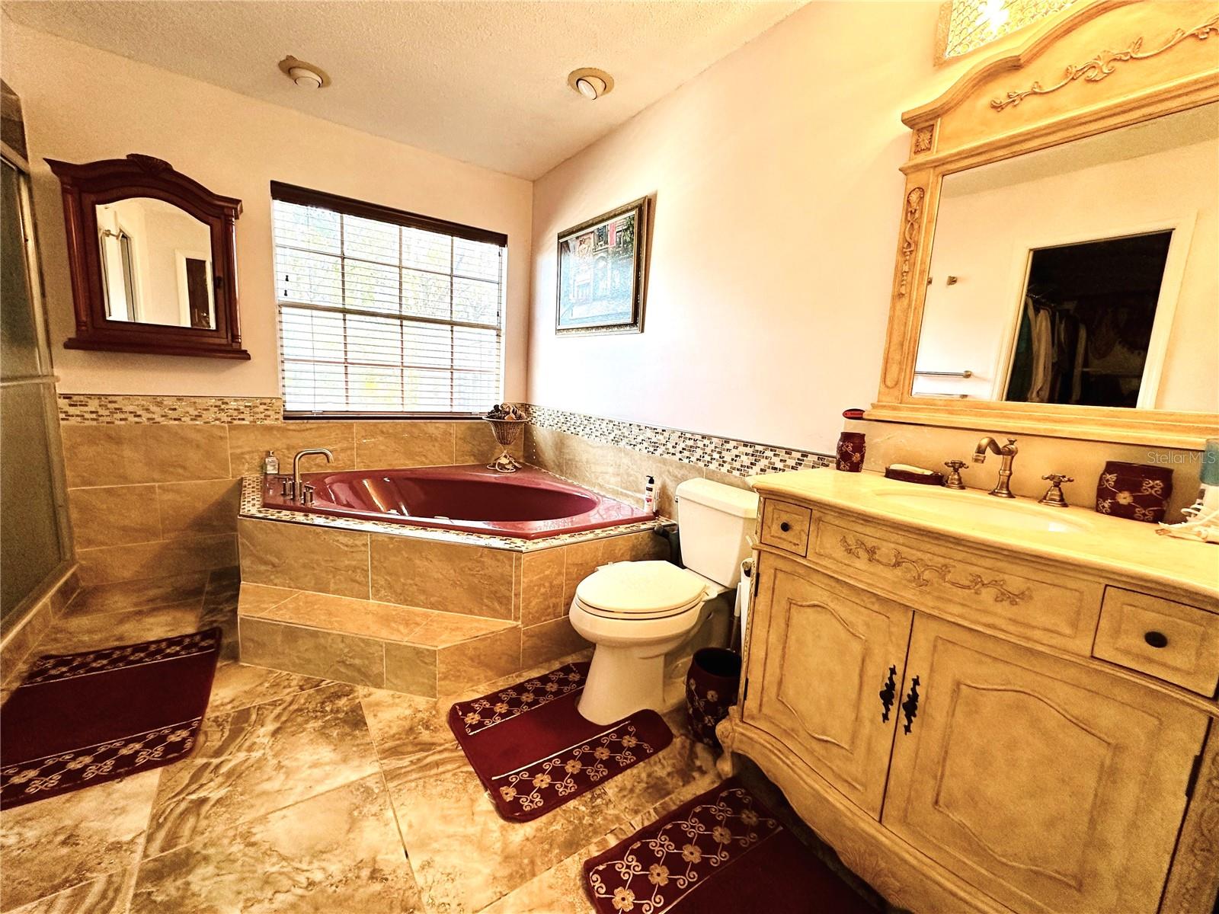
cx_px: 610
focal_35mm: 14
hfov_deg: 102.1
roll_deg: -2.7
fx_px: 493
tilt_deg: -9.1
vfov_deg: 85.7
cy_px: 457
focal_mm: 2.22
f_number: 2.2
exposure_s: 1/120
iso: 200
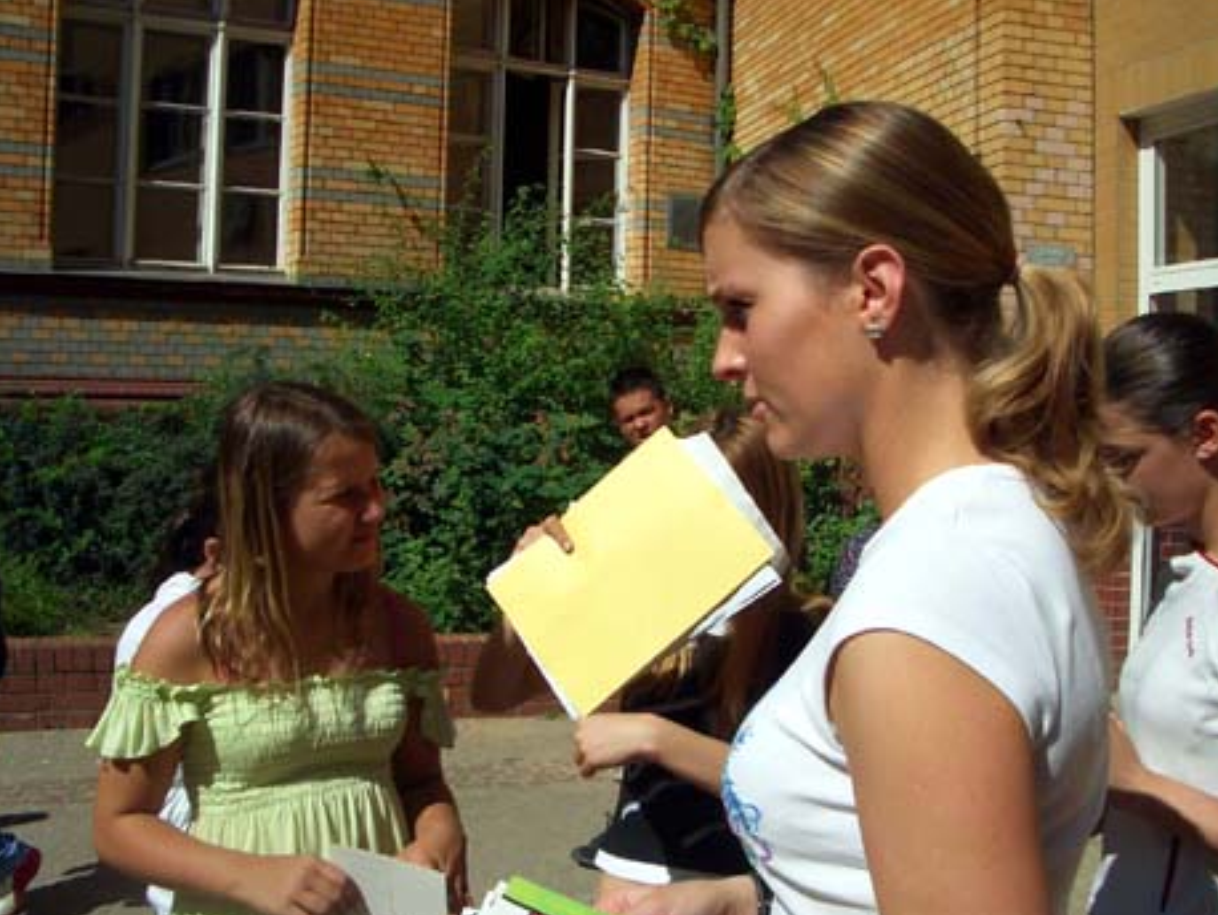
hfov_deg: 44.7
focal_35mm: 42
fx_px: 1479
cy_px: 461
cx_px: 660
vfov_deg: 34.4
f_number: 4.3
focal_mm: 5.8
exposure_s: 1/1250
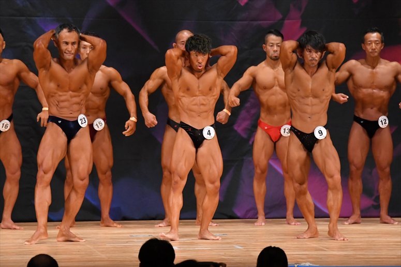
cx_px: 200
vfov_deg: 5.1
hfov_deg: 7.6
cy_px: 134
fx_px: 3006
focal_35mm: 270
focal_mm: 180
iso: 5000
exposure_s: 1/400
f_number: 5.6
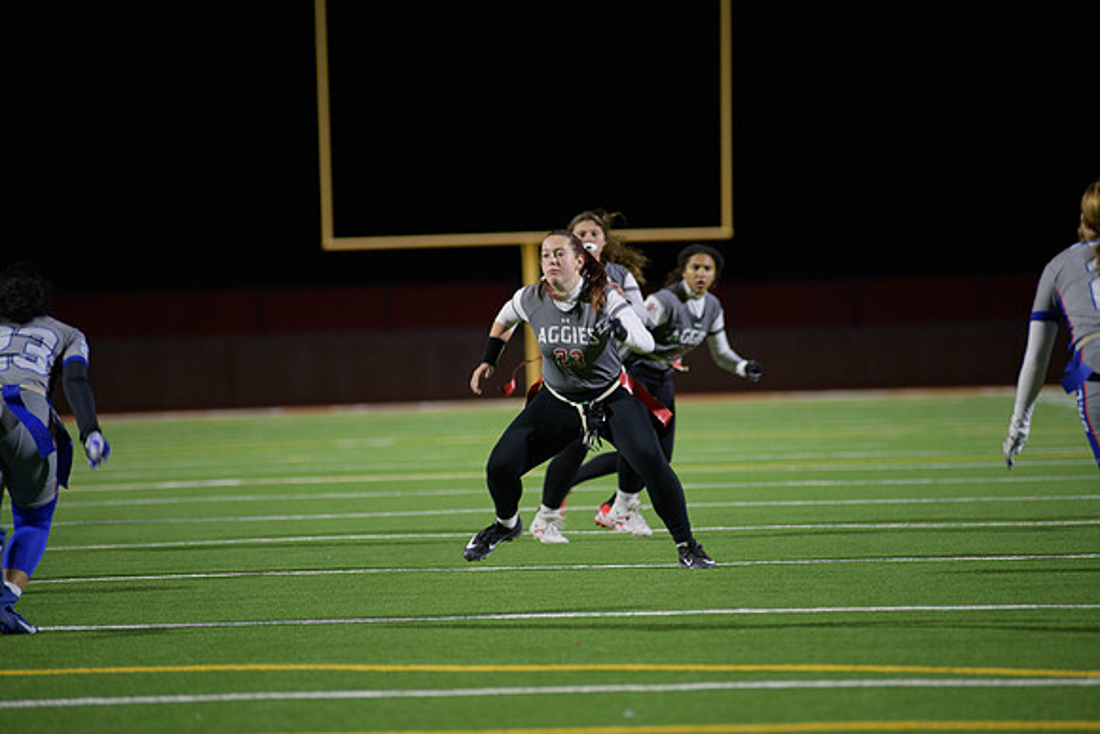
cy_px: 367
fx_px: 6112
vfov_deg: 6.9
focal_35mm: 200
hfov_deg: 10.3
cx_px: 550
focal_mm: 200
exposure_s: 1/200
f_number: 2.8
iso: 1000
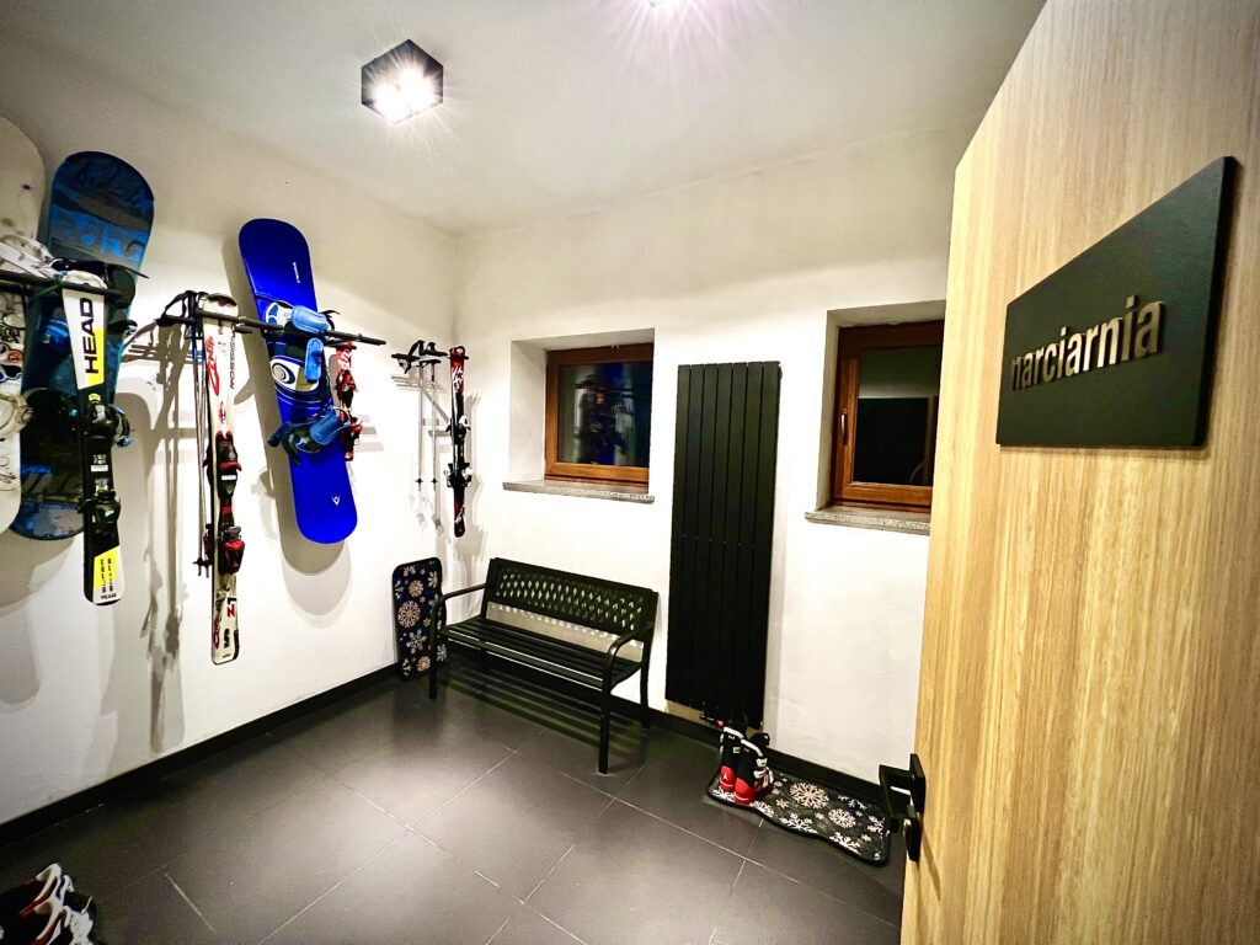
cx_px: 630
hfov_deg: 106.2
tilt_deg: -2.3
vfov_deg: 89.9
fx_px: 473
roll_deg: -1.2
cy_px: 472
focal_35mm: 13
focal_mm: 1.57
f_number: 1.8
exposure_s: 1/50
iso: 250
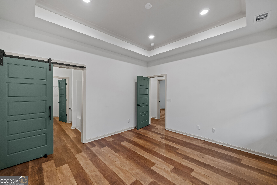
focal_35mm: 14
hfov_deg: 104.3
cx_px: 138
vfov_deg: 81.2
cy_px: 92
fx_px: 108
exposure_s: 1/30
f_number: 8
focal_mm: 14
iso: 5000
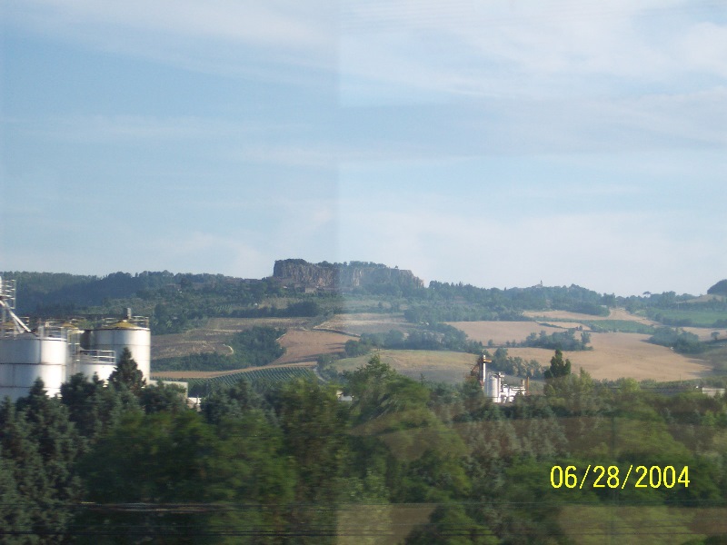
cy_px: 272
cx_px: 364
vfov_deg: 13.0
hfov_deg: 17.3
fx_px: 2394
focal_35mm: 114
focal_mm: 24
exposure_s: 1/250
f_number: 4.8
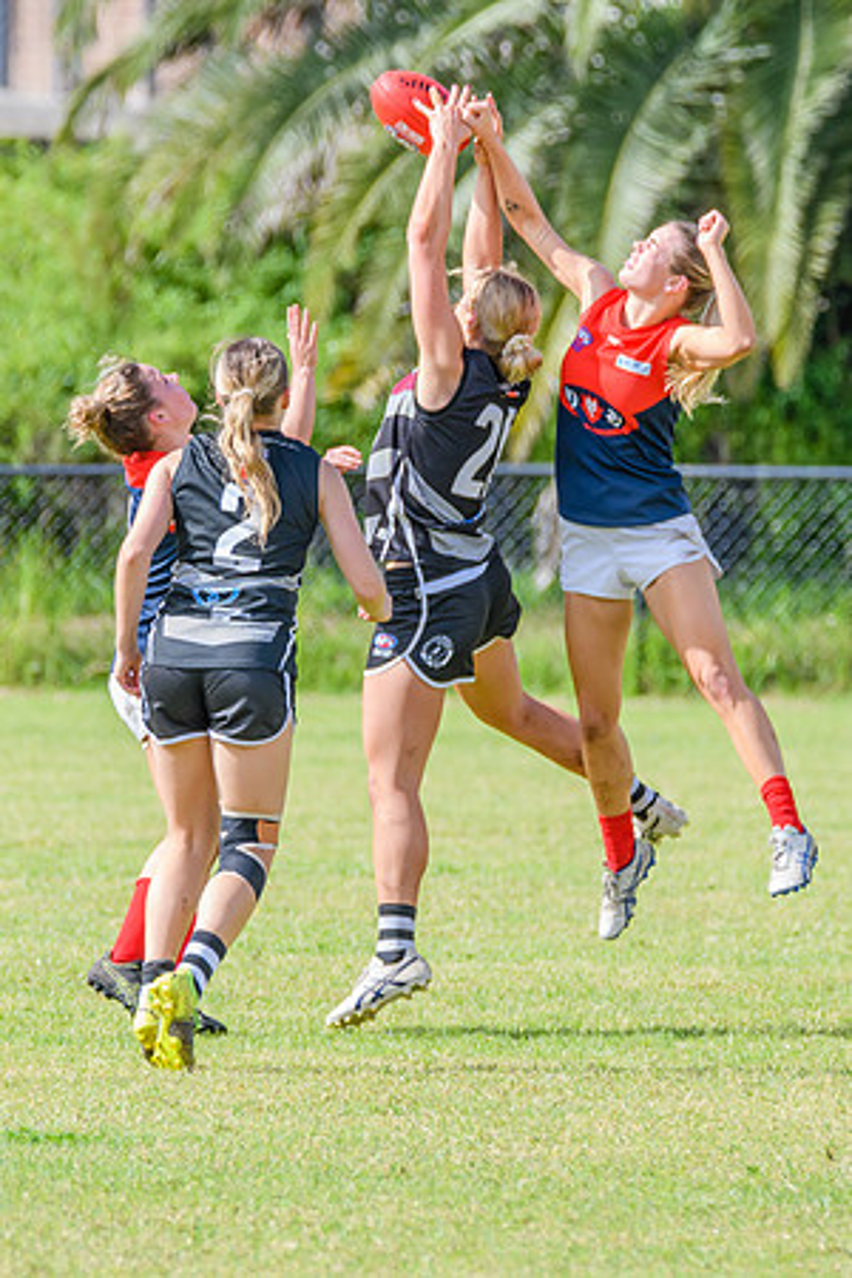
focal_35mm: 826
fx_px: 29308
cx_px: 314
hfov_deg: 1.7
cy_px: 591
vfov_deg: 2.5
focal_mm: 420
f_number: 8
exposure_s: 1/1600
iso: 800
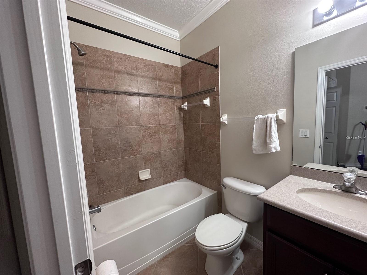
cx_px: 184
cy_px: 138
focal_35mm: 14
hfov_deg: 102.1
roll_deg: +2.4
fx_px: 148
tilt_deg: -5.9
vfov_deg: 85.7
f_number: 2.2
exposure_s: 1/120
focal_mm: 2.22
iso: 320
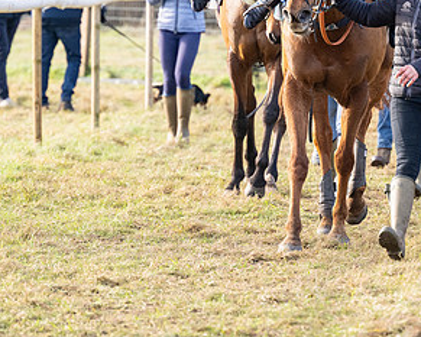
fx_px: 5808
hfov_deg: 4.1
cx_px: 384
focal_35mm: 466
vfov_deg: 3.3
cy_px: 15
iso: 800
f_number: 4.5
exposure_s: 1/1600
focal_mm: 200
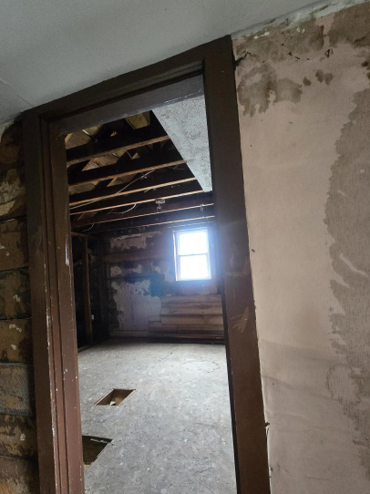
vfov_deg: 94.3
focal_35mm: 16
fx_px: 228
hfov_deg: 77.9
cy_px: 270
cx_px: 169
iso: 1000
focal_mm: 2.2
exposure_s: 1/60
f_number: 2.2
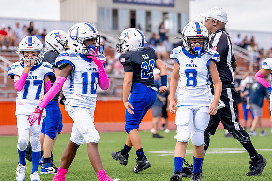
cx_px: 172
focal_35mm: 190
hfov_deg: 10.8
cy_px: 32
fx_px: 1436
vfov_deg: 7.2
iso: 400
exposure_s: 1/3200
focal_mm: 115
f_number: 2.8
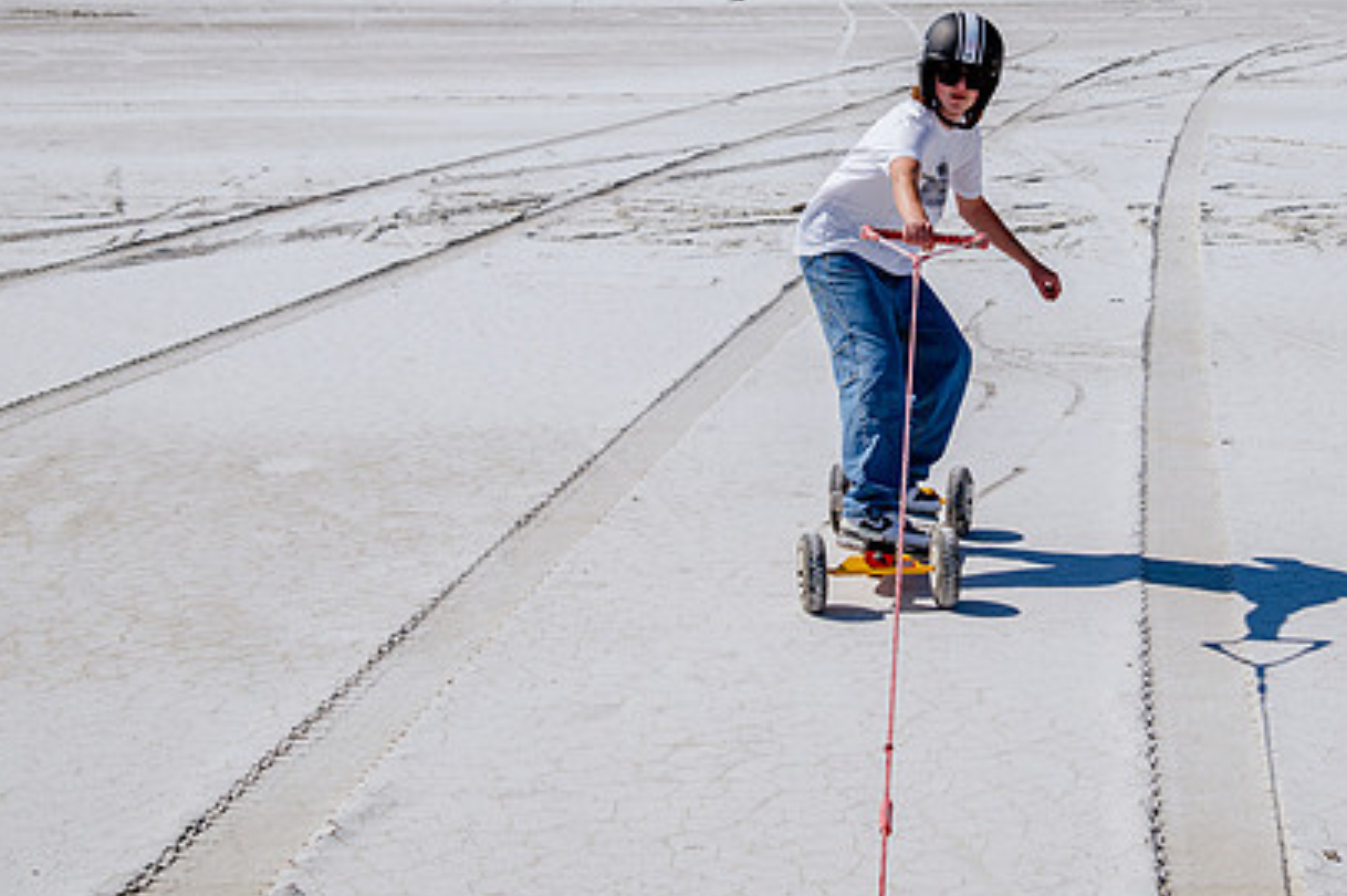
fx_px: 3028
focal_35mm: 81
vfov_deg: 16.8
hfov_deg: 24.9
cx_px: 902
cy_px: 247
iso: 160
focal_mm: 52
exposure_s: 1/1250
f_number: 6.3
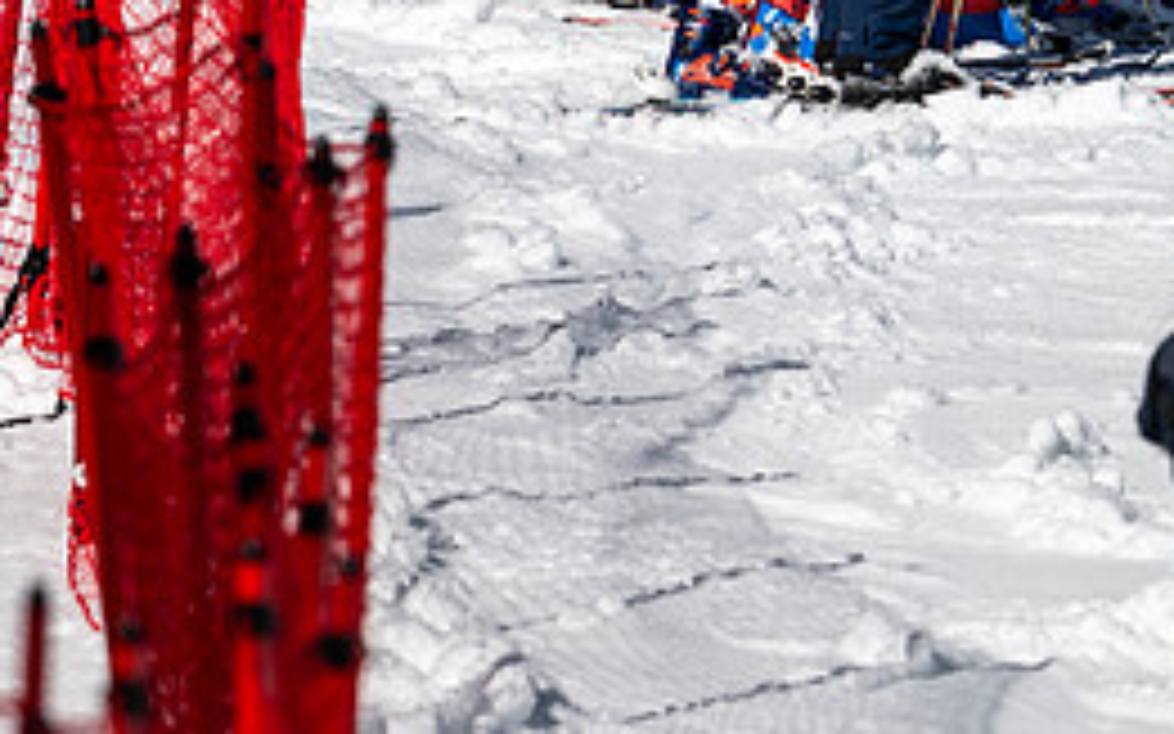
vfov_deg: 1.1
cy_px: -343
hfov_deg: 1.8
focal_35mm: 1185
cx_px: 983
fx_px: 37906
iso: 200
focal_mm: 400
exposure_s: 1/2000
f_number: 8
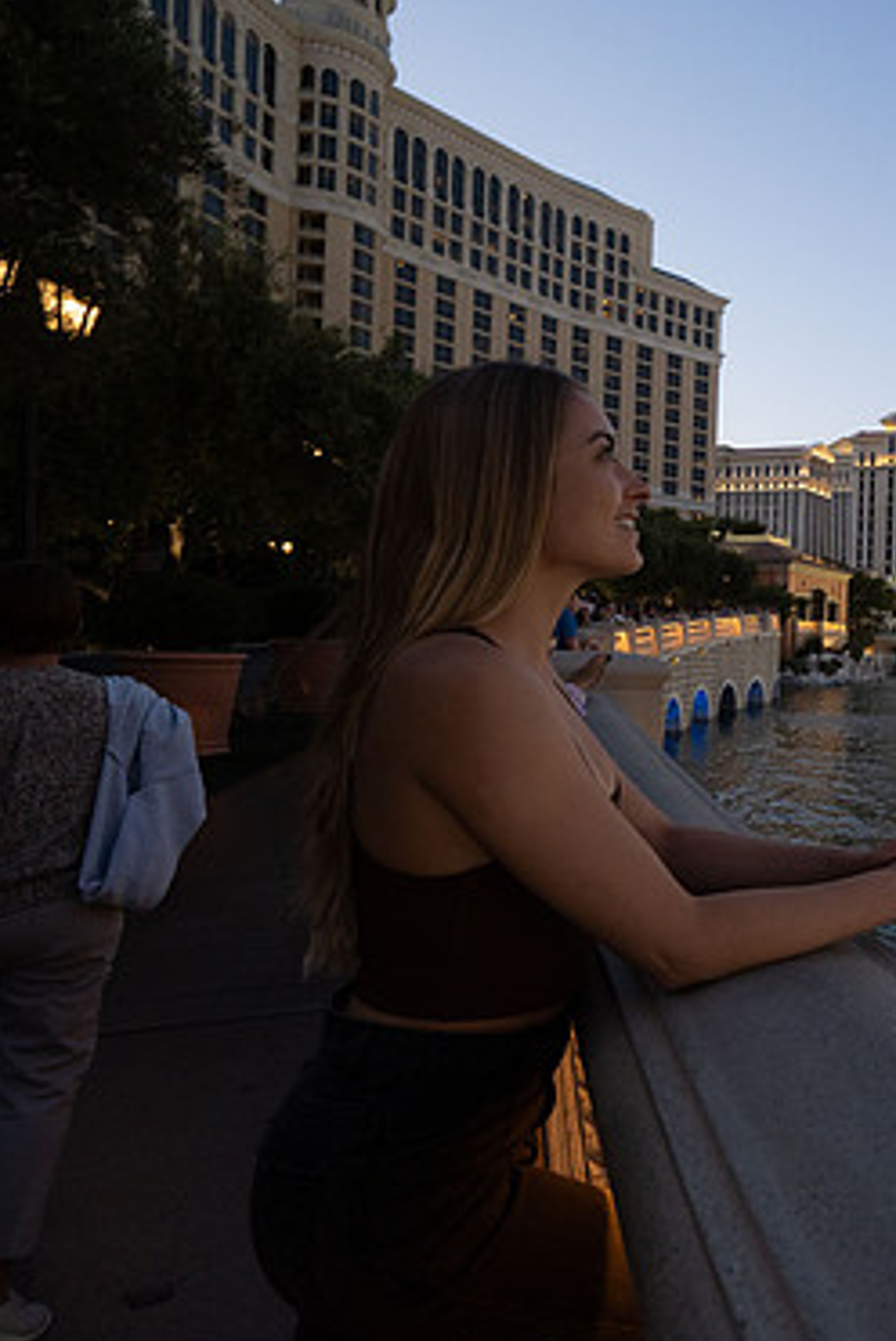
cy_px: 670
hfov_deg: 40.5
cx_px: 1004
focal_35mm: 25
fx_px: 932
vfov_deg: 71.5
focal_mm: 16
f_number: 6.3
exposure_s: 1/60
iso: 2500
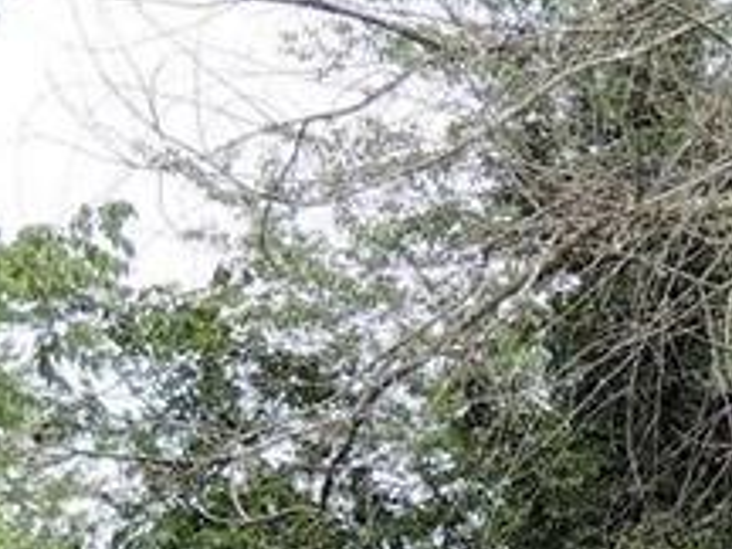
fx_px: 5012
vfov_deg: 6.2
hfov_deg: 8.2
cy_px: 800
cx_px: 1064
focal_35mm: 237
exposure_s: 1/320
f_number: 3.6
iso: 100
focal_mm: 8.9
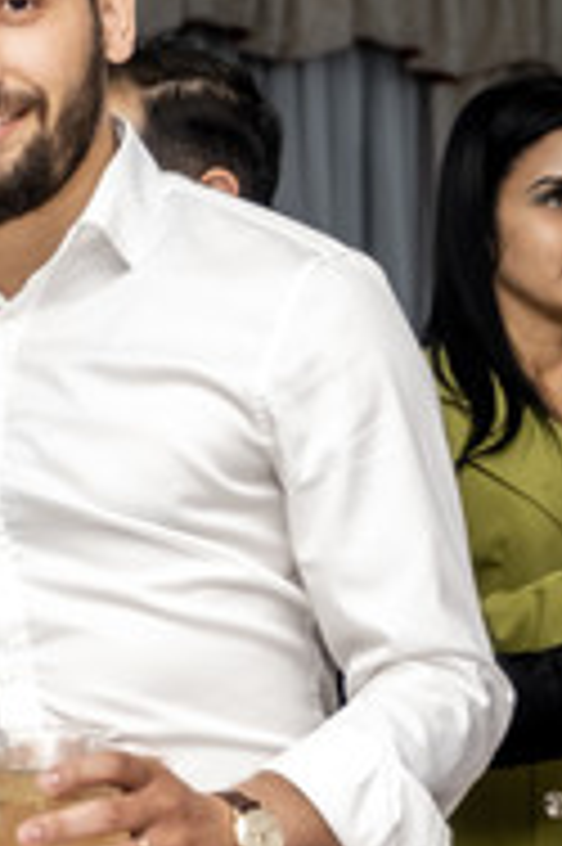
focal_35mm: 174
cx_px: -61
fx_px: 4082
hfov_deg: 7.8
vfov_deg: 11.5
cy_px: 1071
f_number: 2.8
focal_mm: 34.2
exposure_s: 1/160
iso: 1250
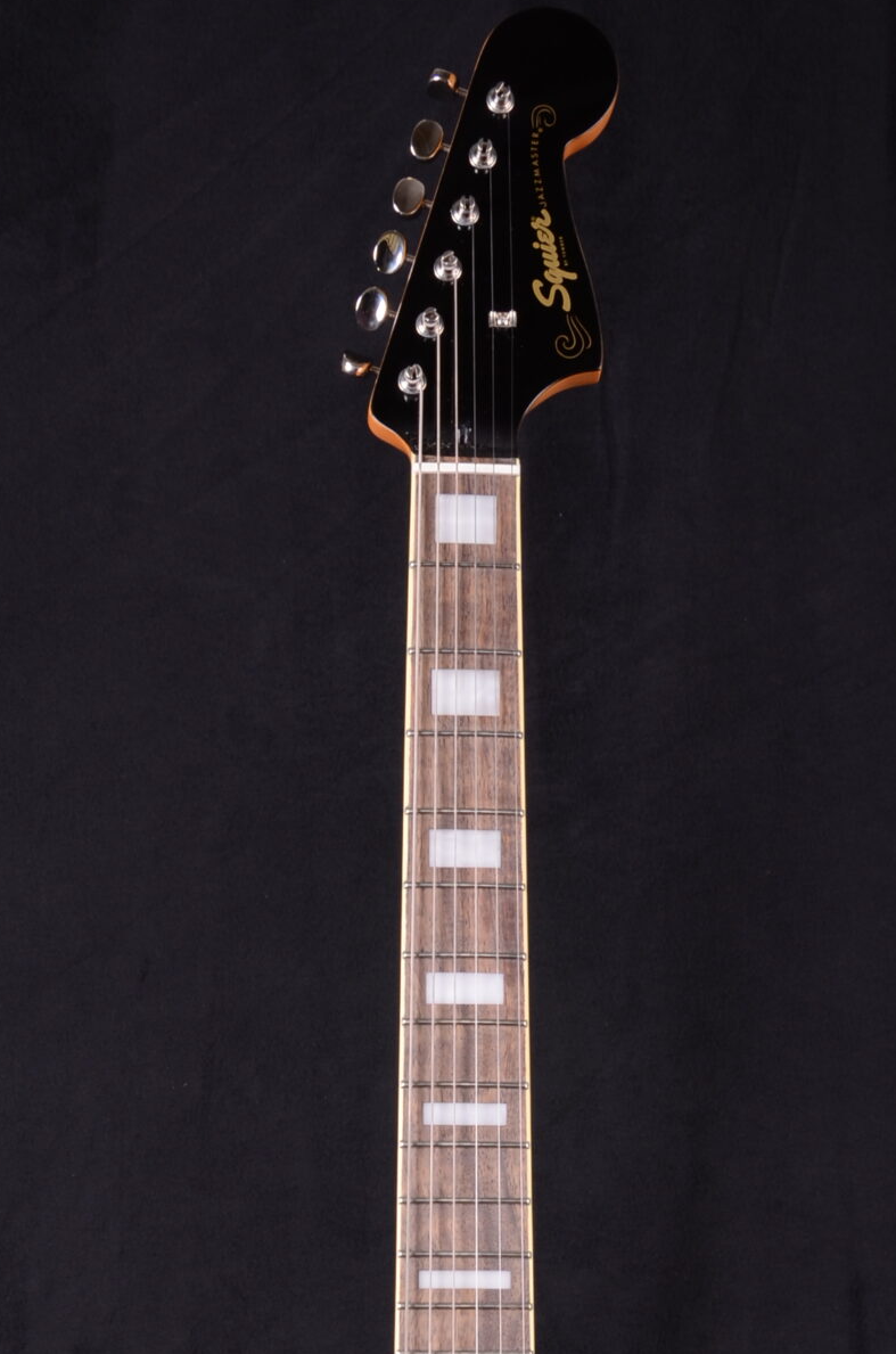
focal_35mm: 84
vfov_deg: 23.4
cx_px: 475
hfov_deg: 16.2
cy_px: 1295
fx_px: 3151
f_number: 11
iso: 200
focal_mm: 26
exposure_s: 1/200
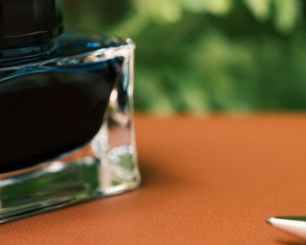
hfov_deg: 15.0
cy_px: 96
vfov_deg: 12.1
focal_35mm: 128
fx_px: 1159
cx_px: 220
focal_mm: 60
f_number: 3.2
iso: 1600
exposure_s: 1/1250
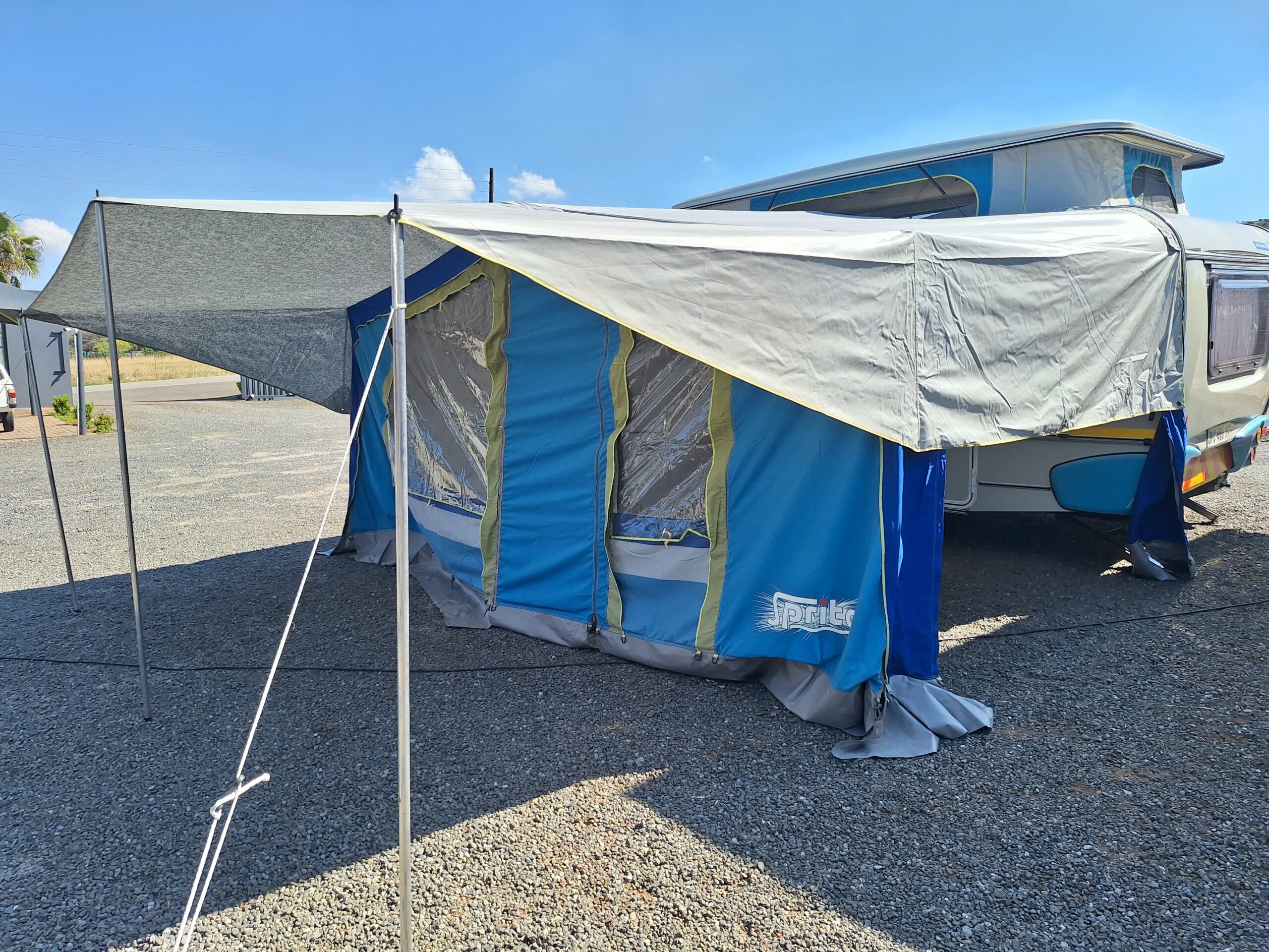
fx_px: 843
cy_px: 476
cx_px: 634
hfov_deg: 73.9
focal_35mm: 23
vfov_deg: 58.9
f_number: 1.8
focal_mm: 5.54
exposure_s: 1/1466
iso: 40
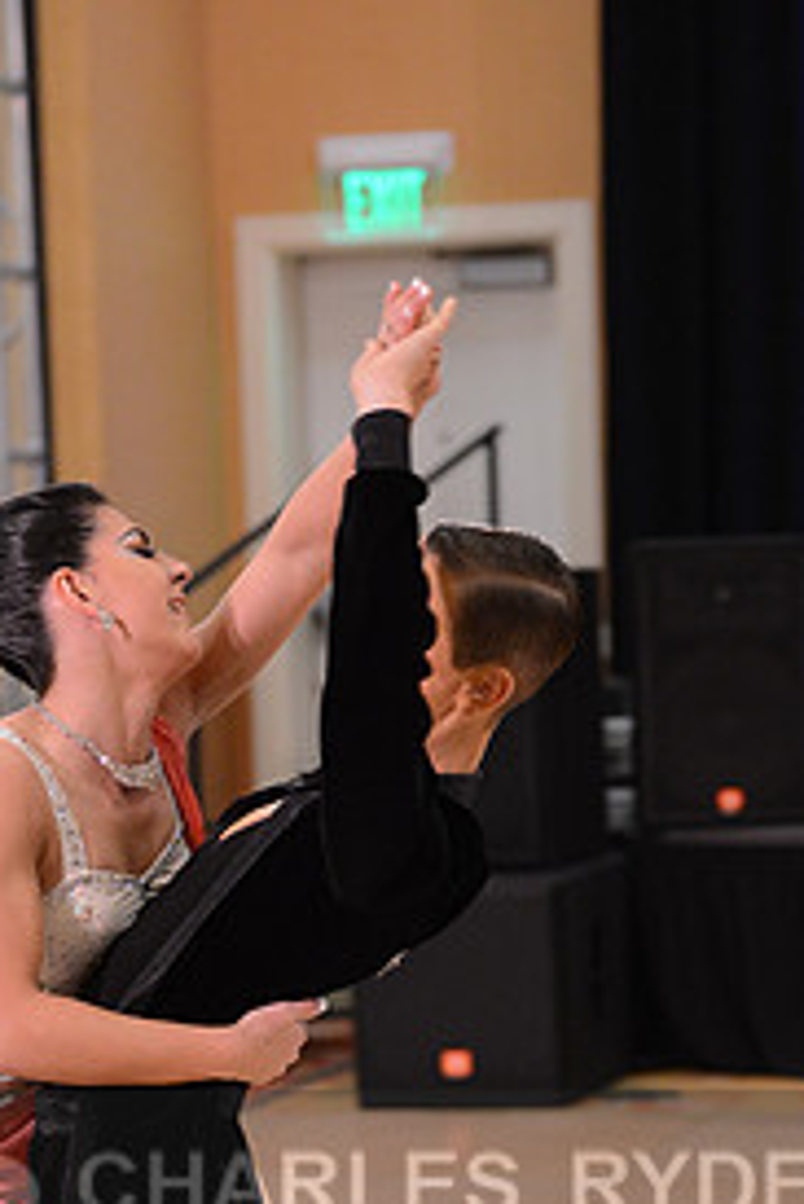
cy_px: 1239
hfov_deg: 8.3
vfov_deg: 12.3
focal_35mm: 165
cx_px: 349
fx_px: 5520
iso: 2500
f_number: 2.8
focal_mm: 78
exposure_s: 1/250
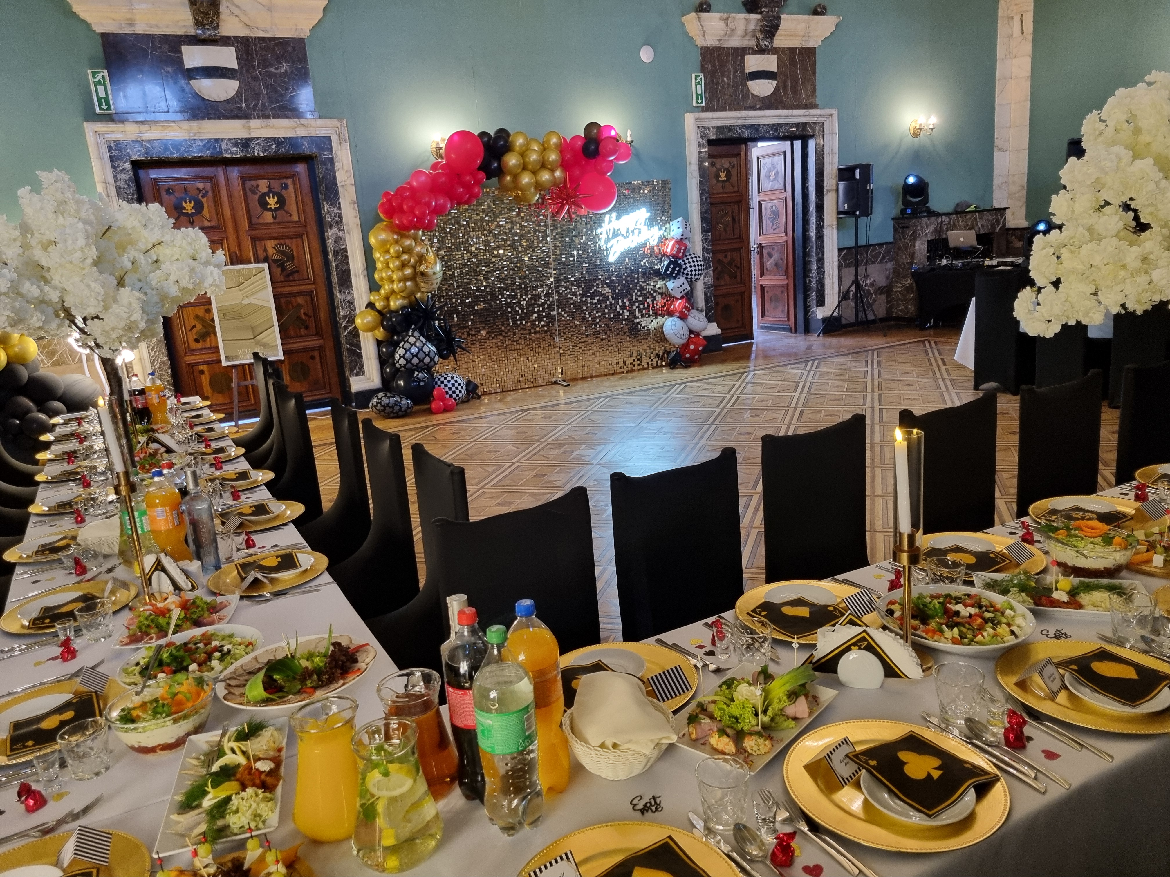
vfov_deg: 53.1
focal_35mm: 26
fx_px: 879
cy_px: 438
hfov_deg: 67.3
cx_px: 585
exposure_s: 1/50
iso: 500
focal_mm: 5.4
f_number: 1.8
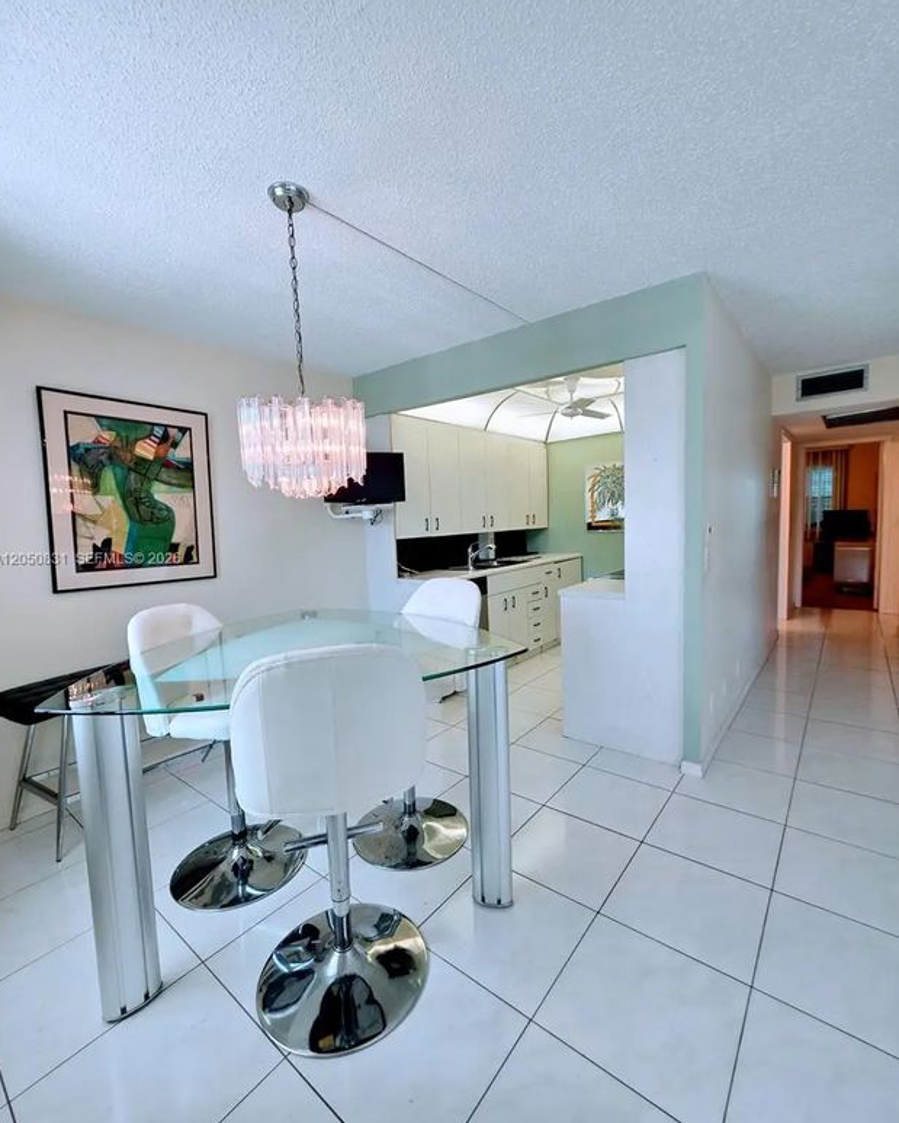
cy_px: 560
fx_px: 465
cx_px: 455
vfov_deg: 100.7
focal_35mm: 14
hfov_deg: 88.0
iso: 80
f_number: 1.9
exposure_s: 1/120
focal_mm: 2.2
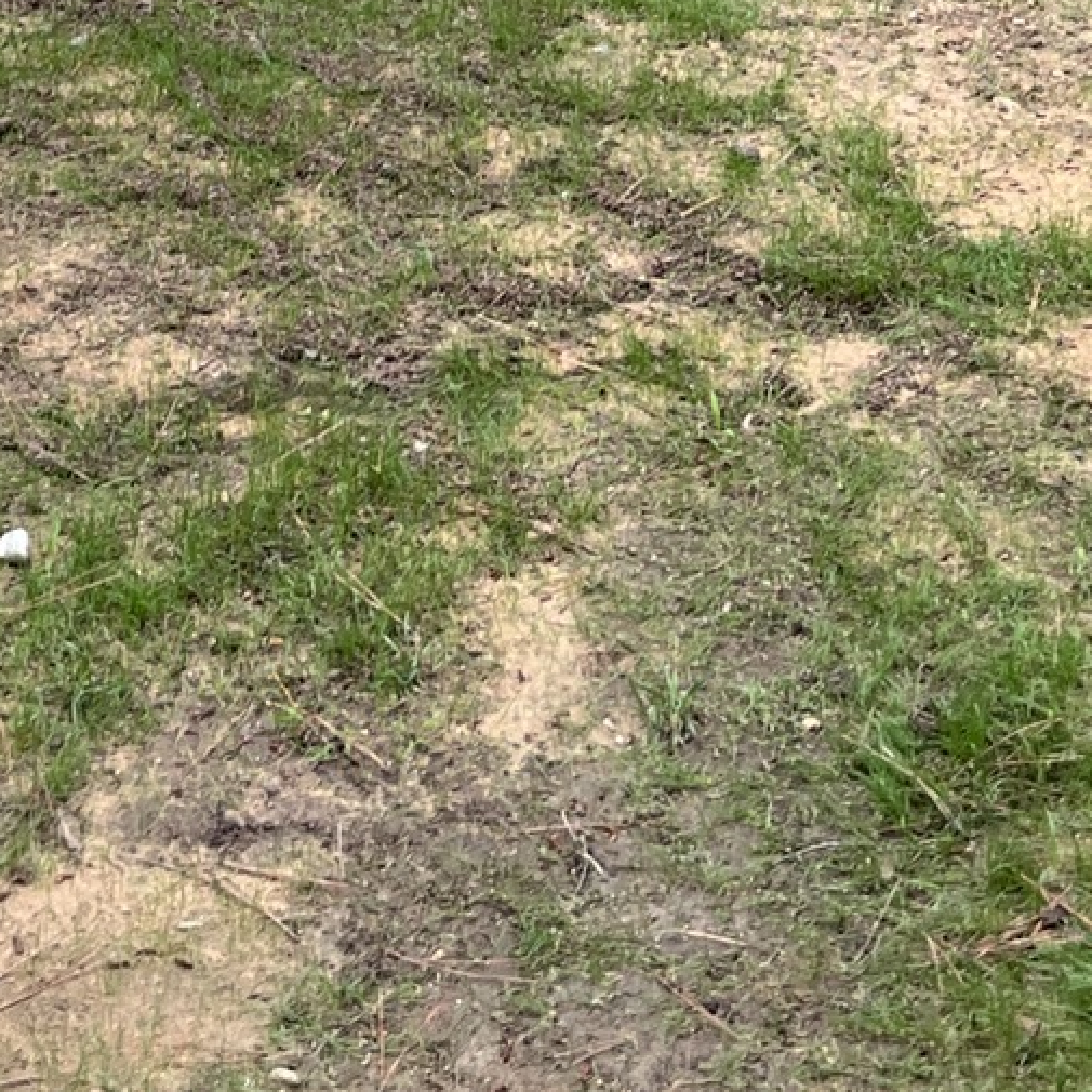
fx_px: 3248
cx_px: 223
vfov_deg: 16.2
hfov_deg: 18.9
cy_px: -867
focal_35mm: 91
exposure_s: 1/175
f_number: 1.6
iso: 50
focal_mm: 5.1
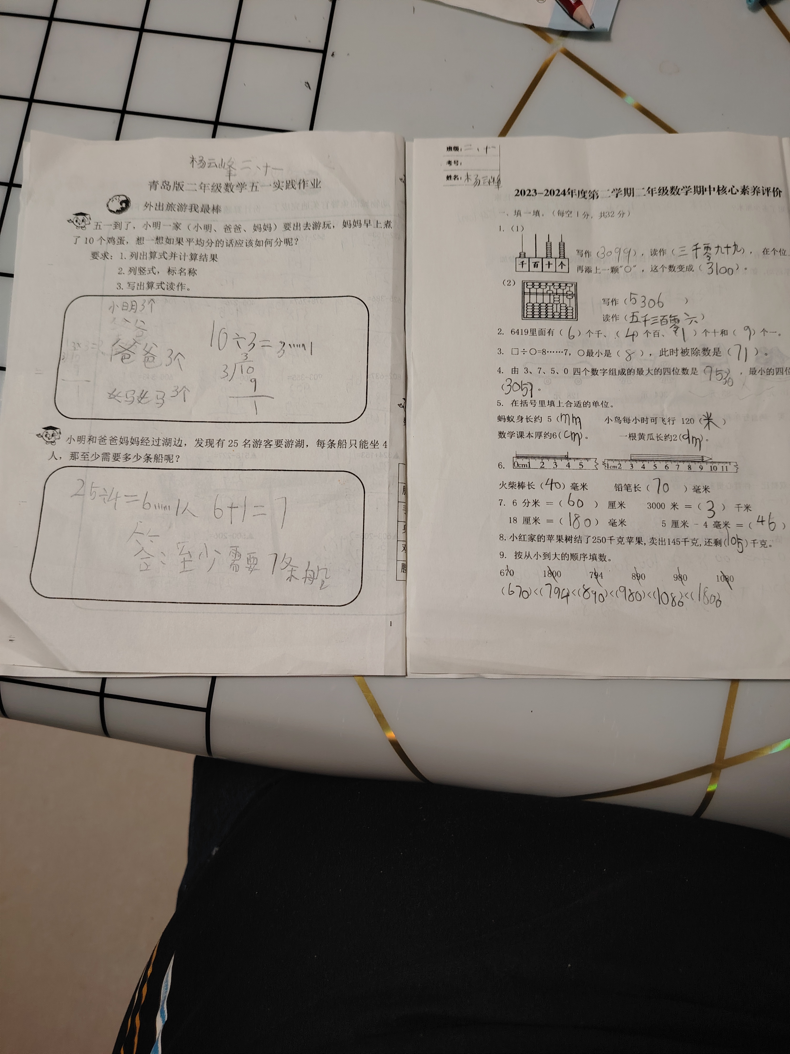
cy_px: 527
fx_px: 730
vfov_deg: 71.6
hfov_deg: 56.8
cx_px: 395
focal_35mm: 24
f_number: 1.75
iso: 728
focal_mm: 5.25
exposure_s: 1/50
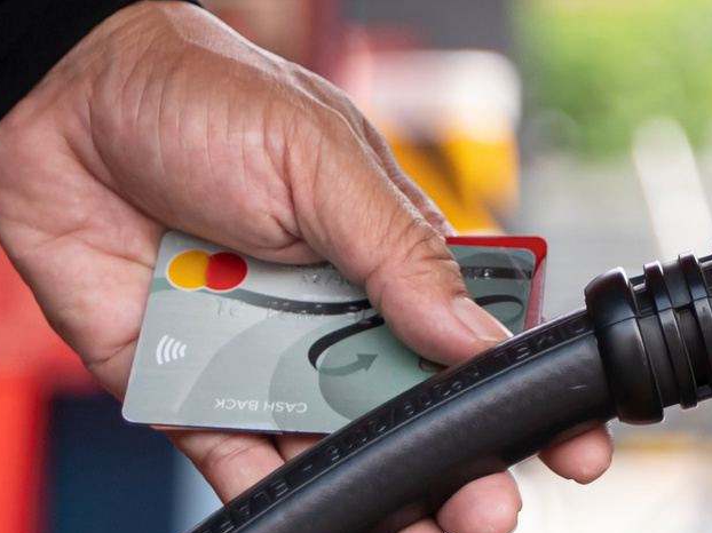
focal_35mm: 232
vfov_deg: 6.4
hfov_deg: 8.0
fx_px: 4770
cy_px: -138
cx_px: 1572
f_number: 2.8
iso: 200
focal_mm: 50
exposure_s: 1/1250
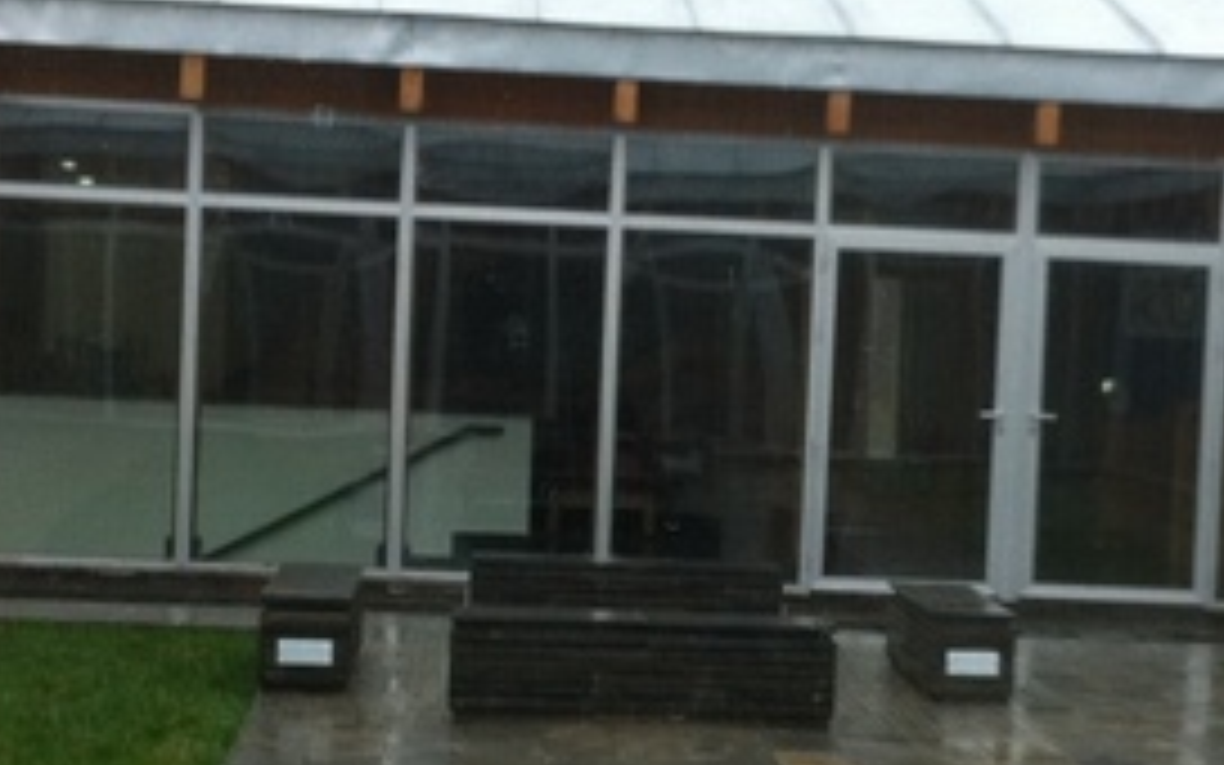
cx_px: 792
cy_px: 490
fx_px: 3636
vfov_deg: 12.0
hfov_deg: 19.1
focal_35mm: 109
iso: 100
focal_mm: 3.85
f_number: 2.8
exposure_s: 1/60
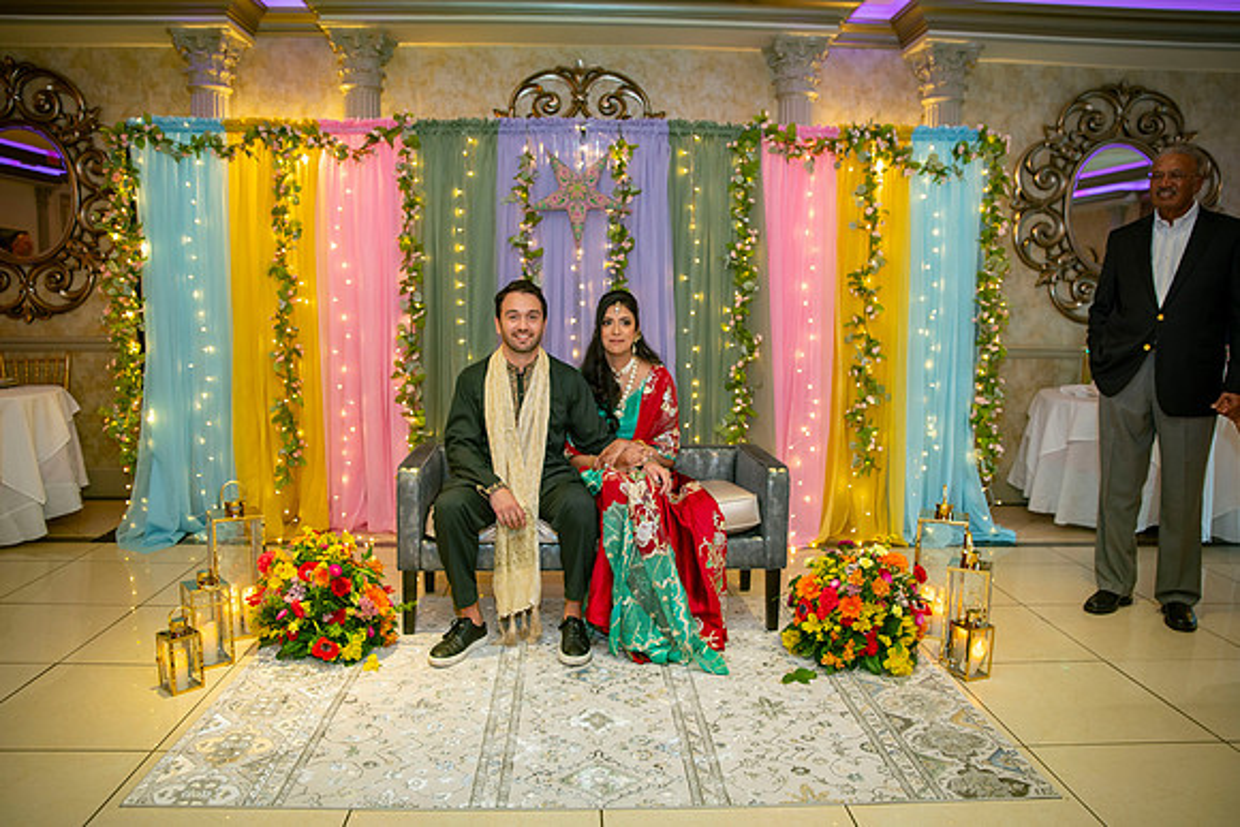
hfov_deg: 70.0
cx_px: 612
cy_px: 411
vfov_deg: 50.1
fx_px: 885
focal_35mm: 26
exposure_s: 1/80
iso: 1000
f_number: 2.8
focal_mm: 24
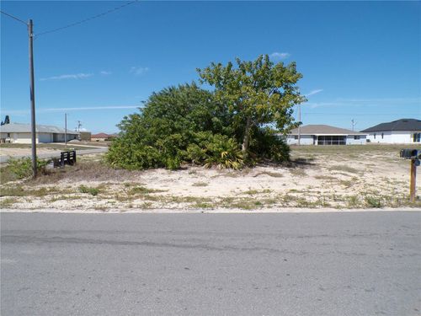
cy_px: 158
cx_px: 210
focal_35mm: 24
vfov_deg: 56.8
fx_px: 292
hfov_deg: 71.6
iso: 100
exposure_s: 1/550
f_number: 5.8
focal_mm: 4.3
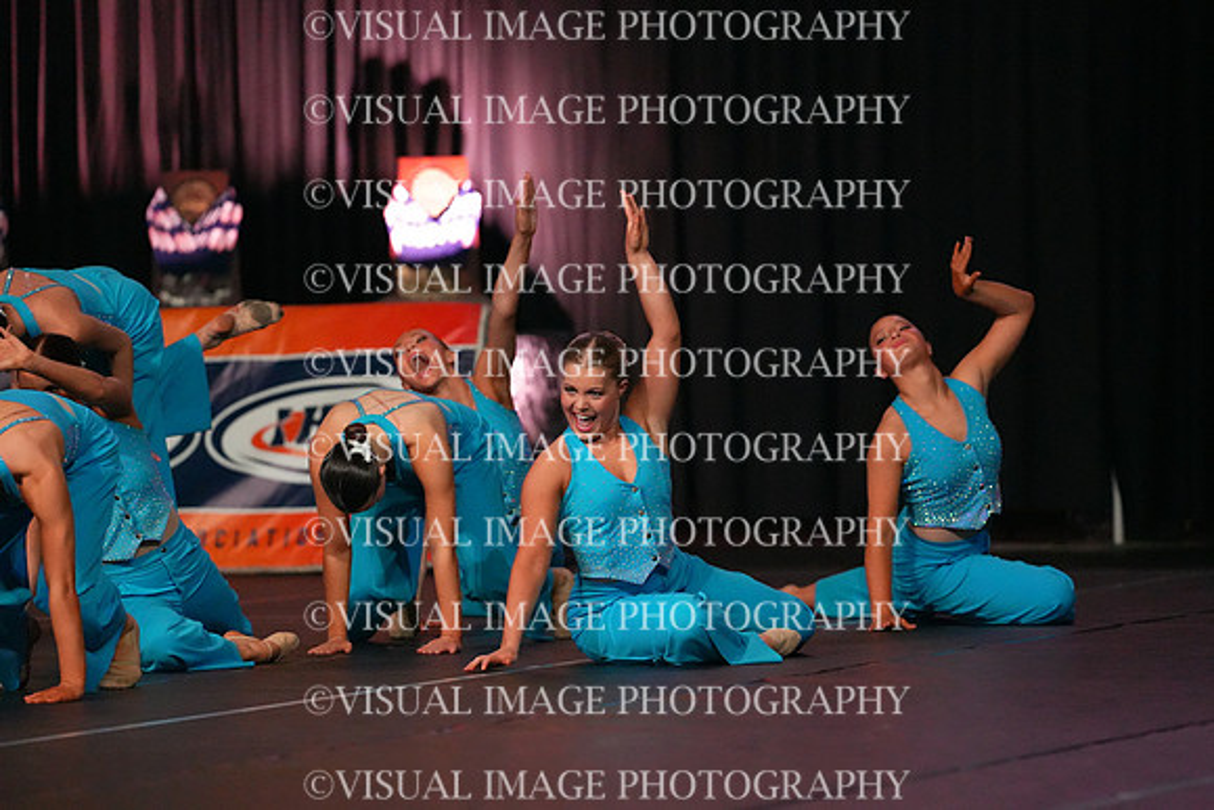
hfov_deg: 6.9
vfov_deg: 4.6
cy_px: 405
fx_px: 10119
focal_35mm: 300
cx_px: 607
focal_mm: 300
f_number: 3.5
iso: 16000
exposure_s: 1/1250
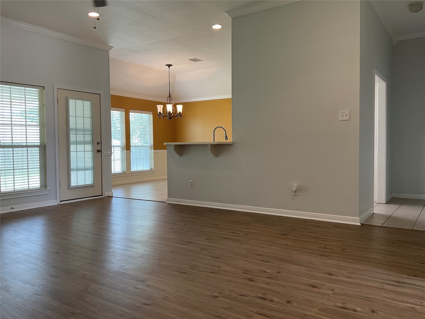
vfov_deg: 48.2
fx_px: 356
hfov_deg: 61.7
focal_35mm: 29
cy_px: 160
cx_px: 212
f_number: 1.8
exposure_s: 1/60
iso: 40
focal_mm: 3
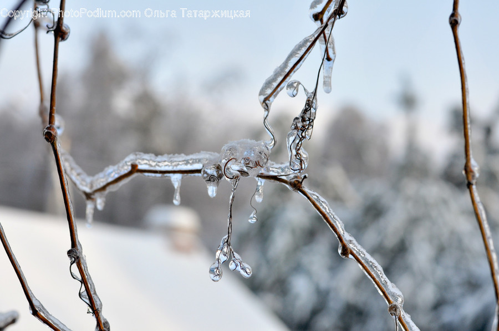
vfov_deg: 18.1
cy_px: 166
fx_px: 1038
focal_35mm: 75
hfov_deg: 27.0
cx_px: 250
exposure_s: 1/1000
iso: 640
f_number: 5
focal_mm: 50
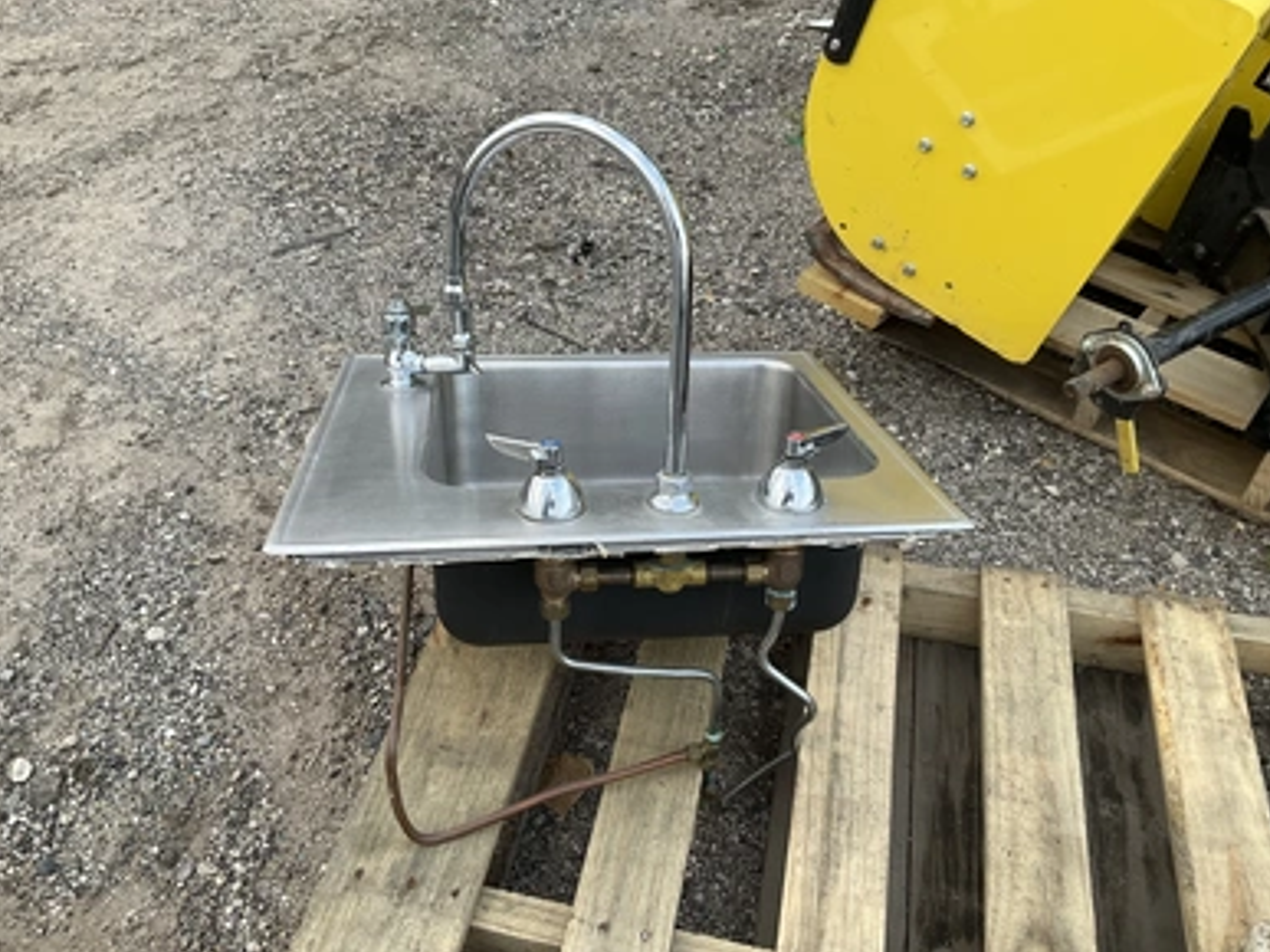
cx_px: 620
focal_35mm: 30
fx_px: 1100
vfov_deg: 46.8
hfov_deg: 60.0
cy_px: 486
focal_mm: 3
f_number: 1.8
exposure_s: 1/122
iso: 40
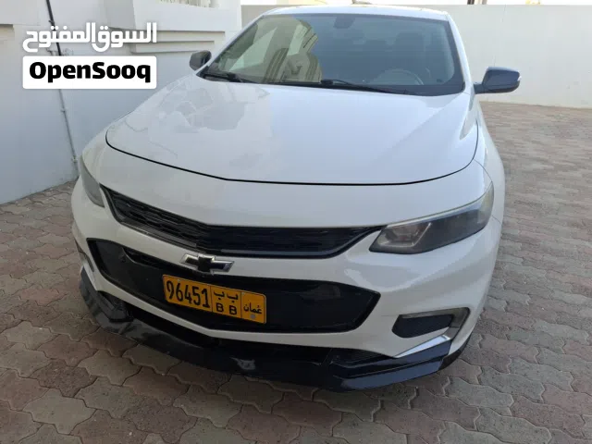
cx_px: 296
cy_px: 222
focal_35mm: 23
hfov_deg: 73.9
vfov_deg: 58.9
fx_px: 393
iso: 50
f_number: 1.8
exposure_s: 1/351
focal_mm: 5.54
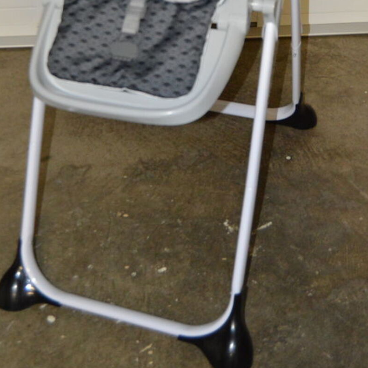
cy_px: 31
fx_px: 758
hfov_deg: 27.2
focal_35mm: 63
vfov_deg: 26.3
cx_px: 141
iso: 2800
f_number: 4
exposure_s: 1/60
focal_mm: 26
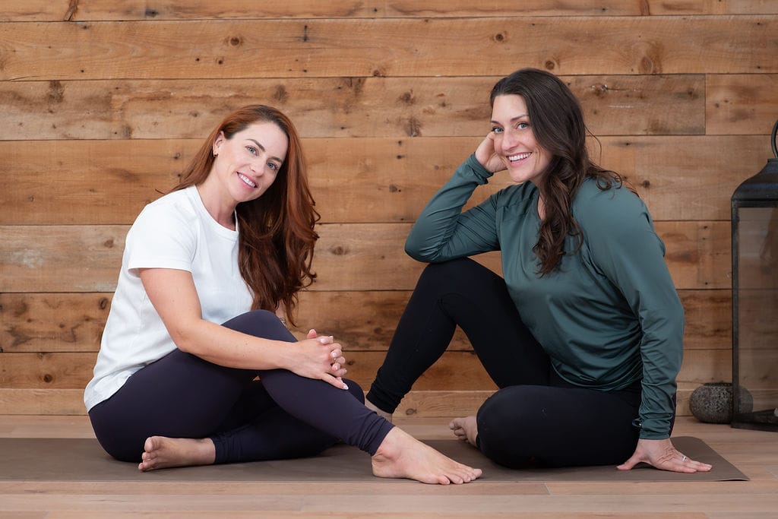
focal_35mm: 93
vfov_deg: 14.7
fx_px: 2007
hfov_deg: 21.9
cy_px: 237
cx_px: 296
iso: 640
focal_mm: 70
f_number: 2.8
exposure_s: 1/125
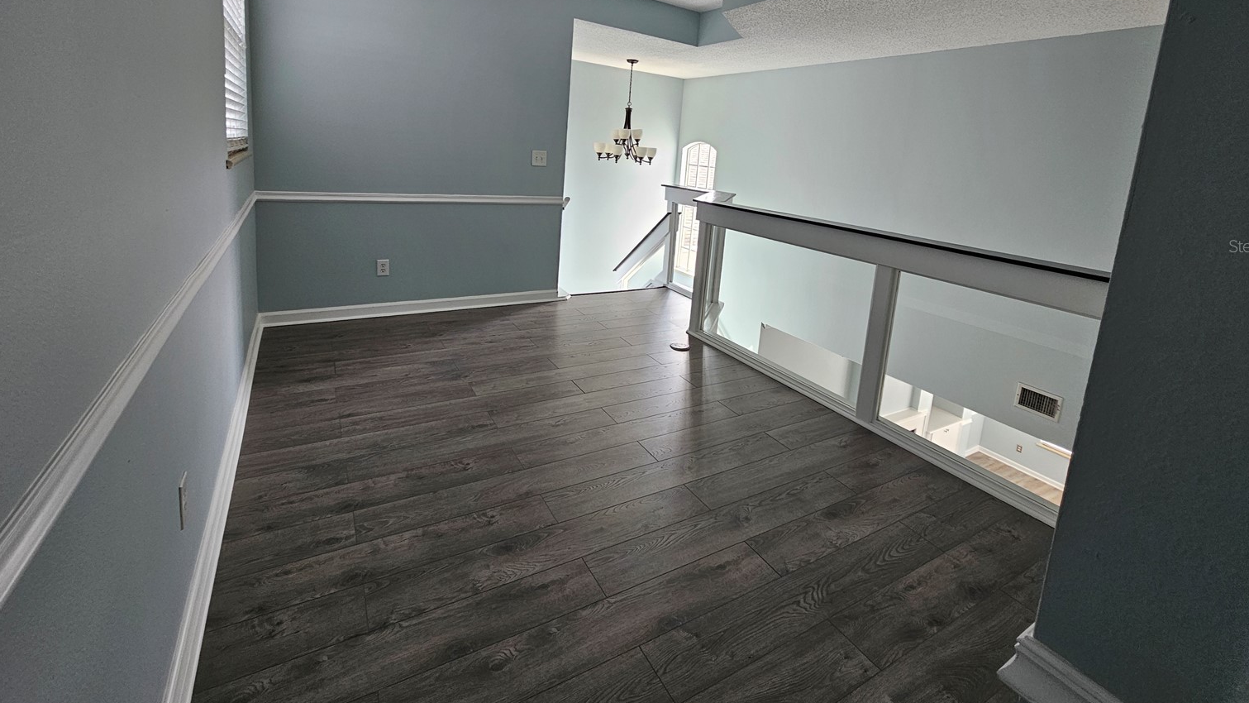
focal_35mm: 15
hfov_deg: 103.0
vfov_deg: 68.9
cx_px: 646
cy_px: 246
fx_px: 497
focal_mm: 2.2
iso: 64
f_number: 2.2
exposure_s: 1/60
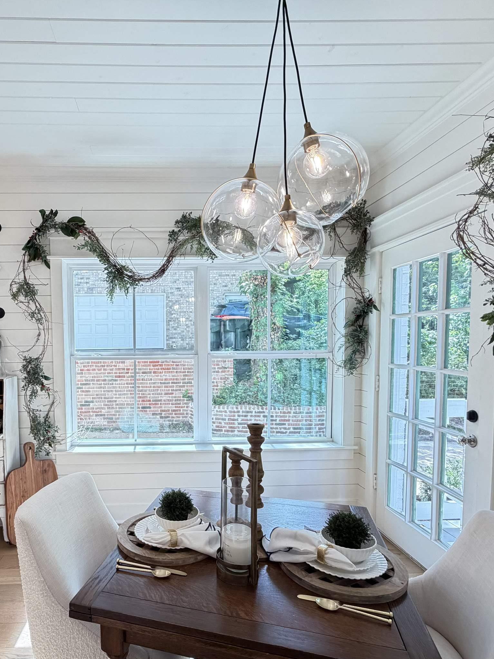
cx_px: 165
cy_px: 369
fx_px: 400
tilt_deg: -3.7
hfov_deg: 61.9
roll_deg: +0.7
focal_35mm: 21
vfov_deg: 78.7
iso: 320
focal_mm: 2.22
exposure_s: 1/120
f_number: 2.2
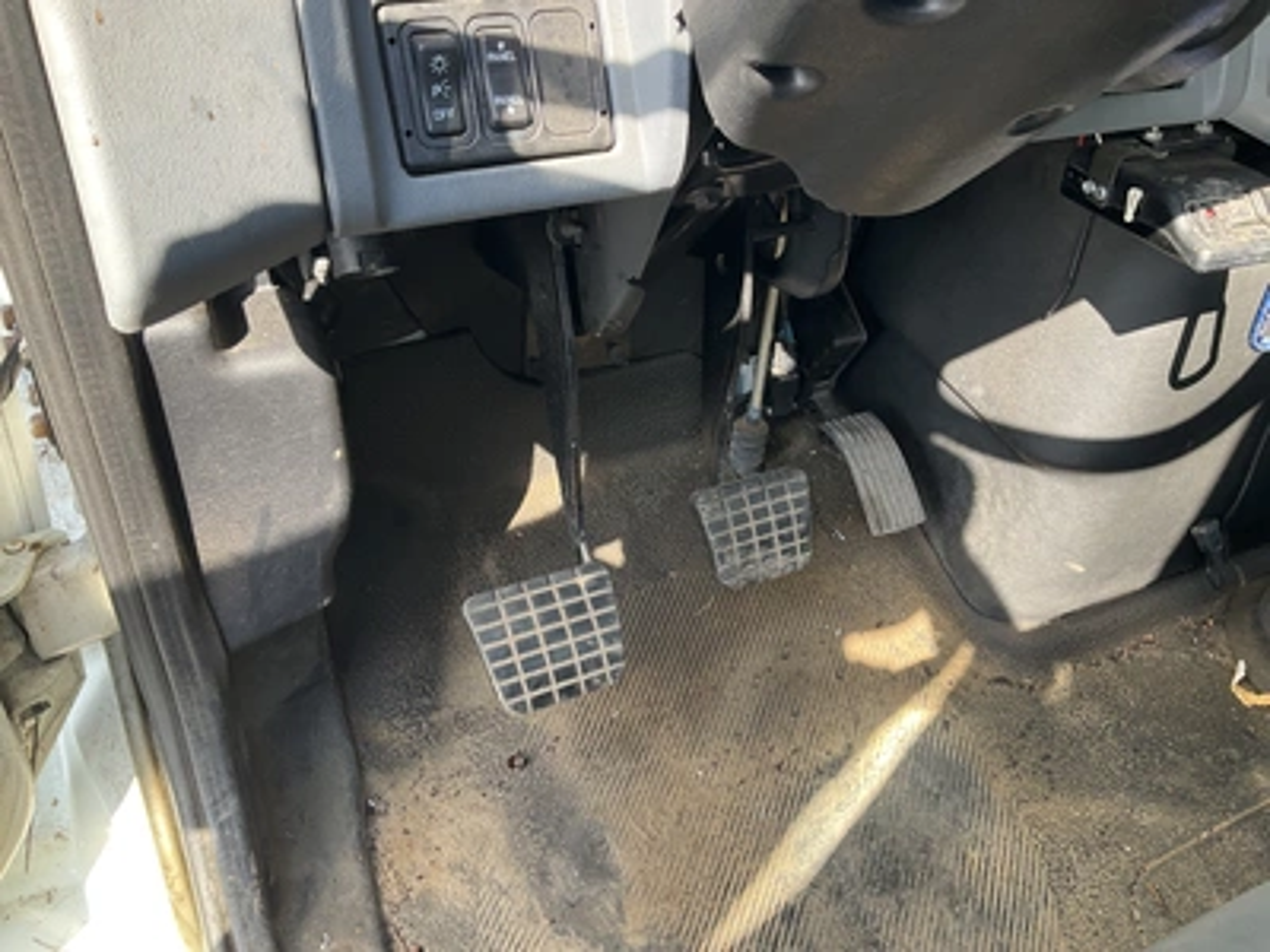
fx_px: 1064
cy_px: 476
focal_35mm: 29
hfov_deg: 61.7
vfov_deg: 48.2
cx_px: 635
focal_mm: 3
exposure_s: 1/122
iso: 32
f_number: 1.8
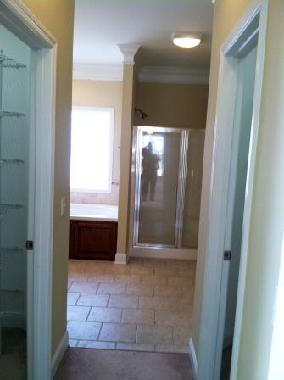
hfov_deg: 40.6
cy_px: 190
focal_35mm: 35
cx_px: 142
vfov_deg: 52.7
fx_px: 384
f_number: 2.8
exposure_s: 1/25
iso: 80
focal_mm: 3.85
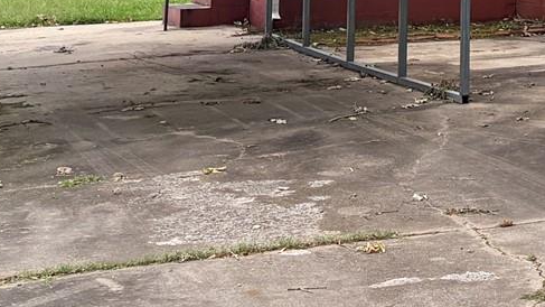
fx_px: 1720
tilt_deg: +6.1
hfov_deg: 16.4
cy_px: -303
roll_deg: +0.9
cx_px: 825
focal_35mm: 119
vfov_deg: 9.5
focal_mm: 5.96
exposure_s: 1/973
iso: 64
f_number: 1.6
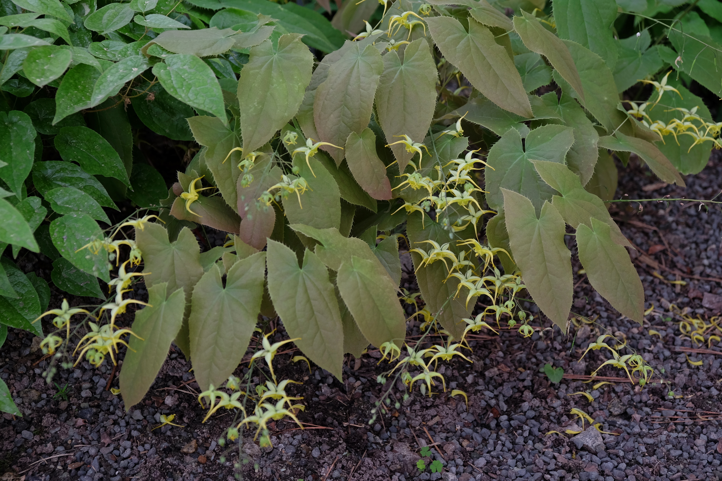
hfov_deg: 35.6
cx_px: 361
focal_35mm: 56
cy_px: 240
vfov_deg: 24.2
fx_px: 1123
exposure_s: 1/70
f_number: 3.6
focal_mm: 37.4
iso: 200
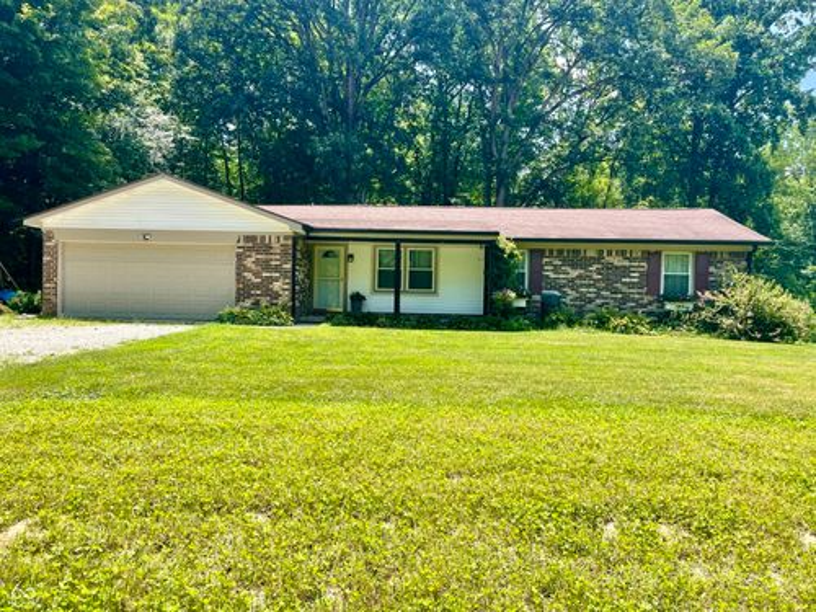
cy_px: 306
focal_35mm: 26
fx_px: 613
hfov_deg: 67.3
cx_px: 408
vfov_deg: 53.1
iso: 32
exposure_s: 1/1401
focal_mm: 4.2
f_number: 1.6
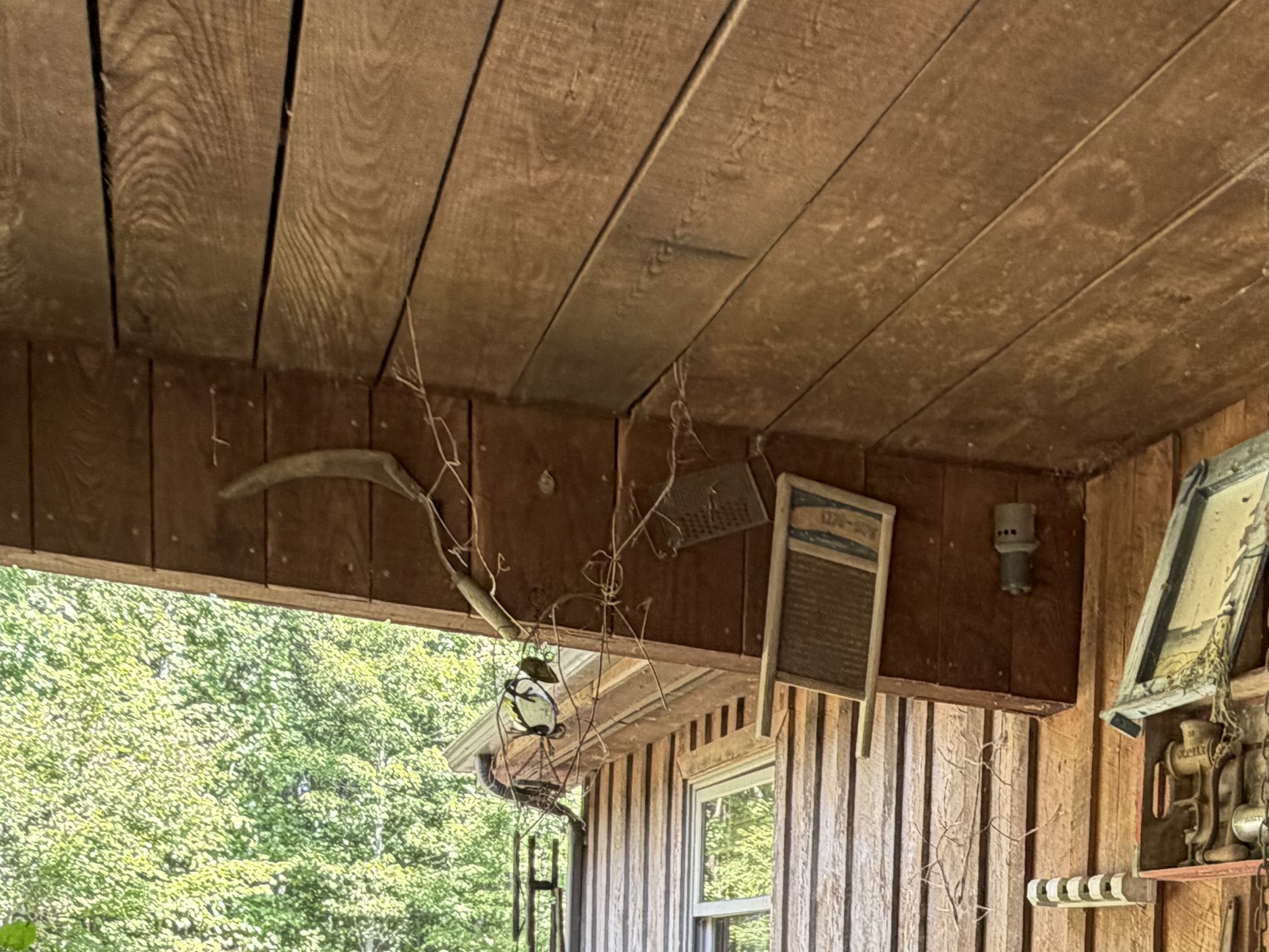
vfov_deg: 32.0
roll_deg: -2.6
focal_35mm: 39
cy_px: 1078
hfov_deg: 45.9
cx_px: 979
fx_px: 1430
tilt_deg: -2.7
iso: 160
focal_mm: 2.22
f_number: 2.2
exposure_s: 1/121
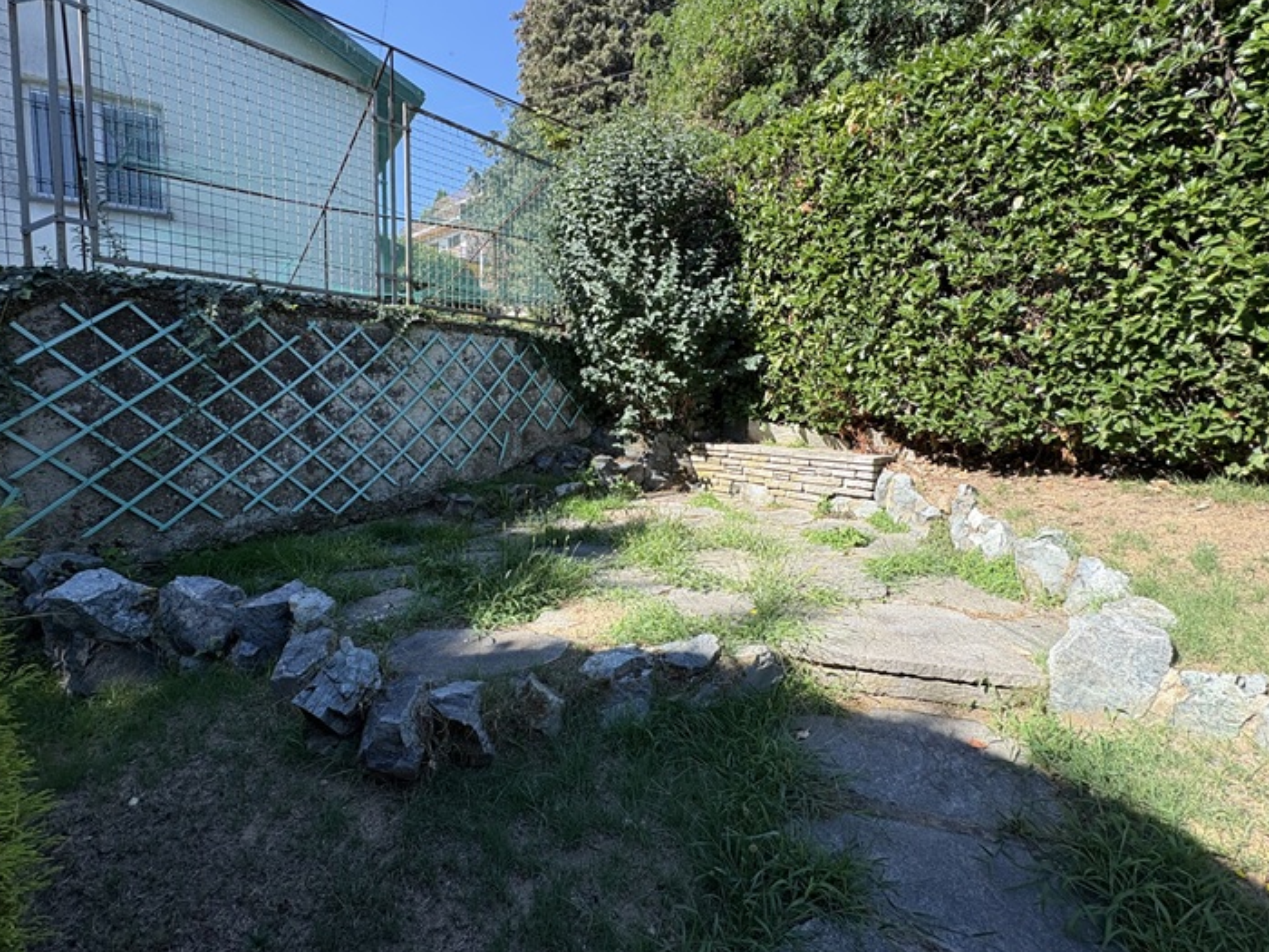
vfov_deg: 78.0
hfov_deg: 94.5
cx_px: 611
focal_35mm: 16
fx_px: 587
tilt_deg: -6.6
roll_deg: -1.1
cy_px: 450
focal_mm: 2.22
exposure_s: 1/569
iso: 40
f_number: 2.2
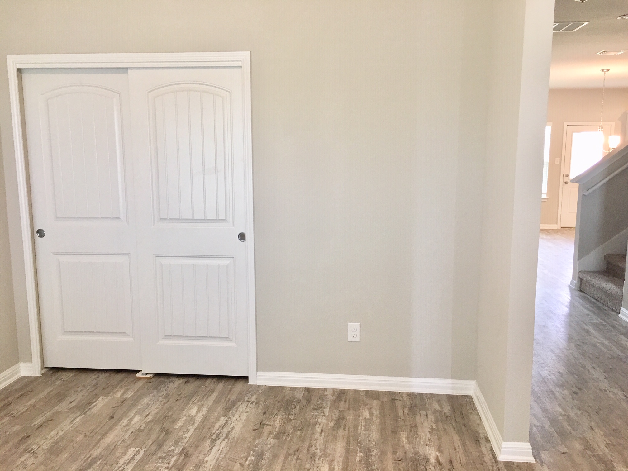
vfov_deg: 48.2
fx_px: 526
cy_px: 236
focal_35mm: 29
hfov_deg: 61.7
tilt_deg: -6.3
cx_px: 314
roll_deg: +0.1
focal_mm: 4.15
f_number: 2.2
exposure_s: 1/15
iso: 32
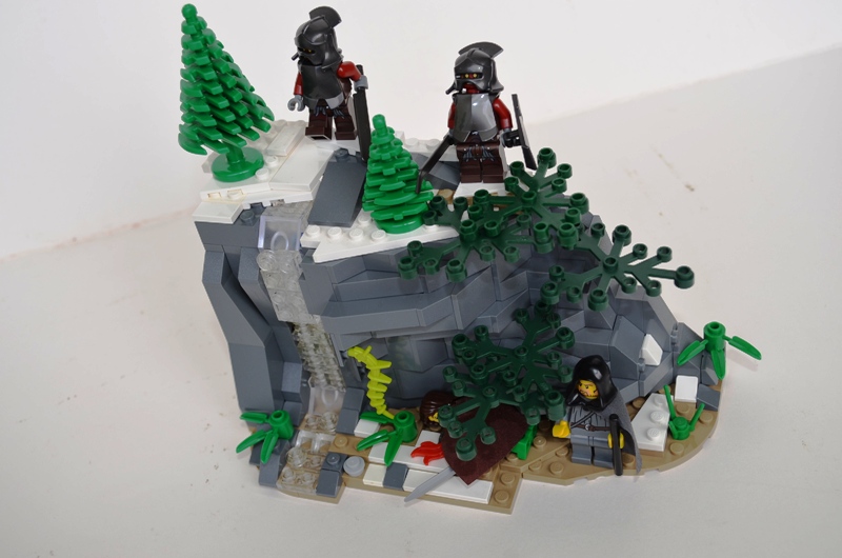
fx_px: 1015
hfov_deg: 45.0
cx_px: 421
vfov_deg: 30.7
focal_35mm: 44
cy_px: 279
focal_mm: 29
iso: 100
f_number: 5.6
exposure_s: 1/160
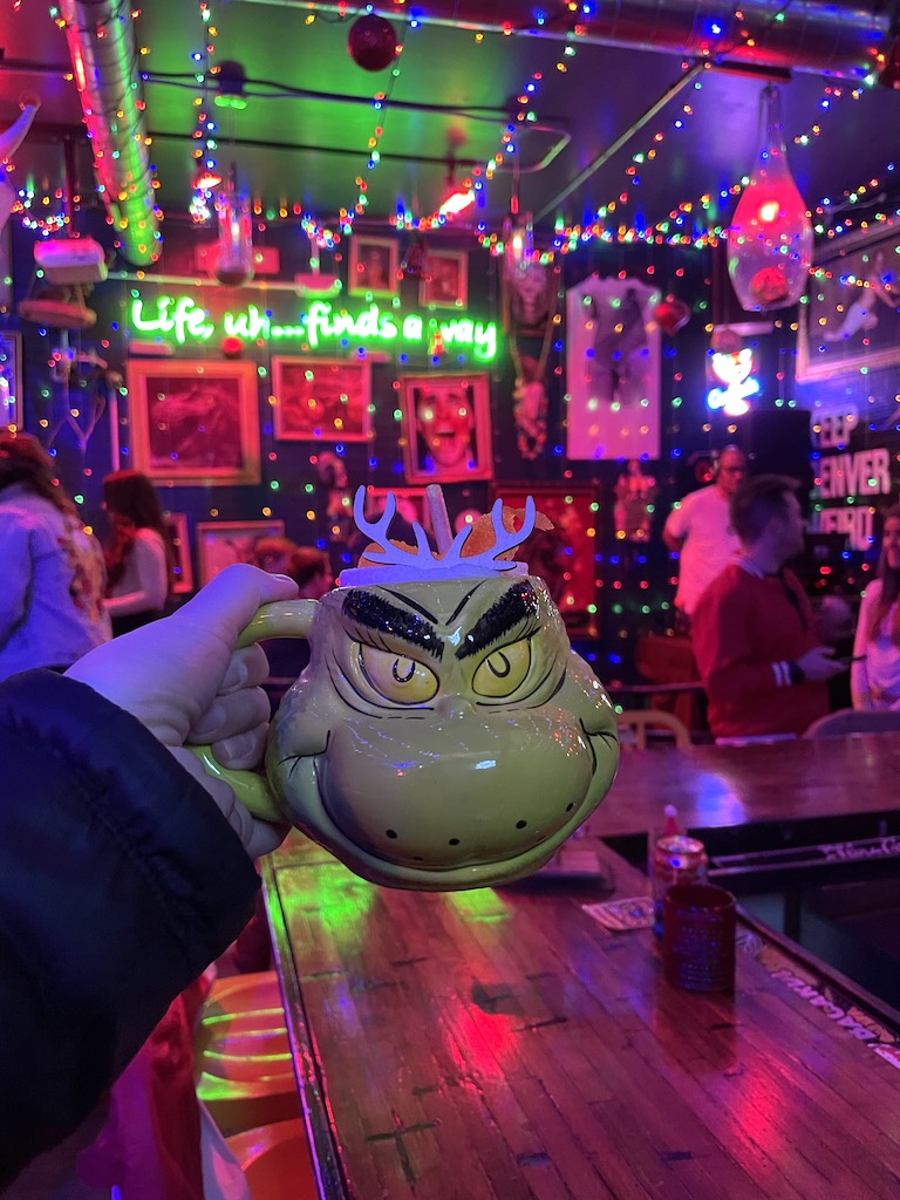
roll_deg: +1.8
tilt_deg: -3.8
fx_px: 901
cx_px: 450
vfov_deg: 67.3
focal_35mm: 26
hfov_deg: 53.1
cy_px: 600
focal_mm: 4.2
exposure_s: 1/30
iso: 640
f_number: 1.6
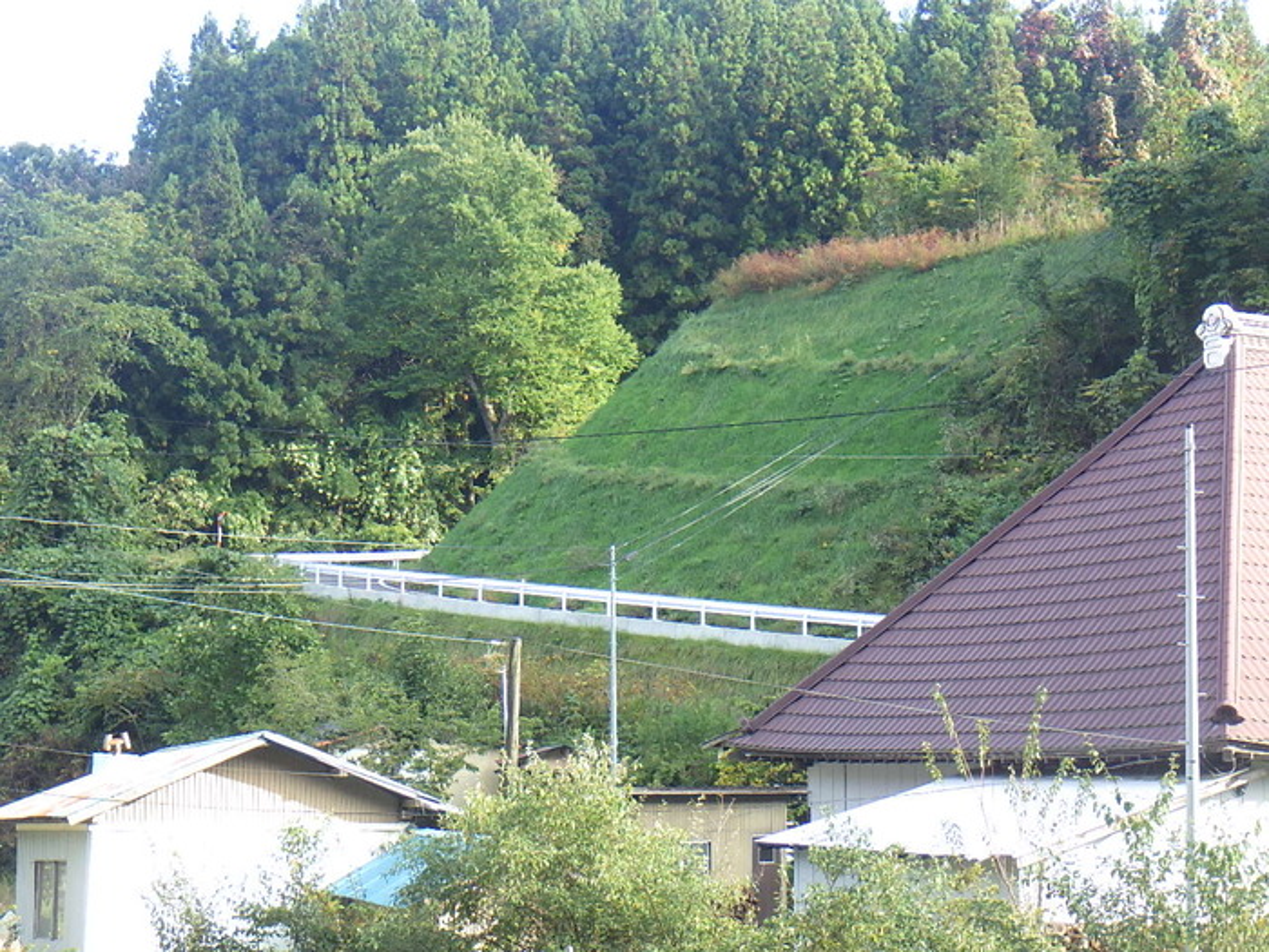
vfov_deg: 23.7
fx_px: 2273
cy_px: 476
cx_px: 634
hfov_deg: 31.2
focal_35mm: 62
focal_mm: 11.1
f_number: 4.6
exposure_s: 1/80
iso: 160
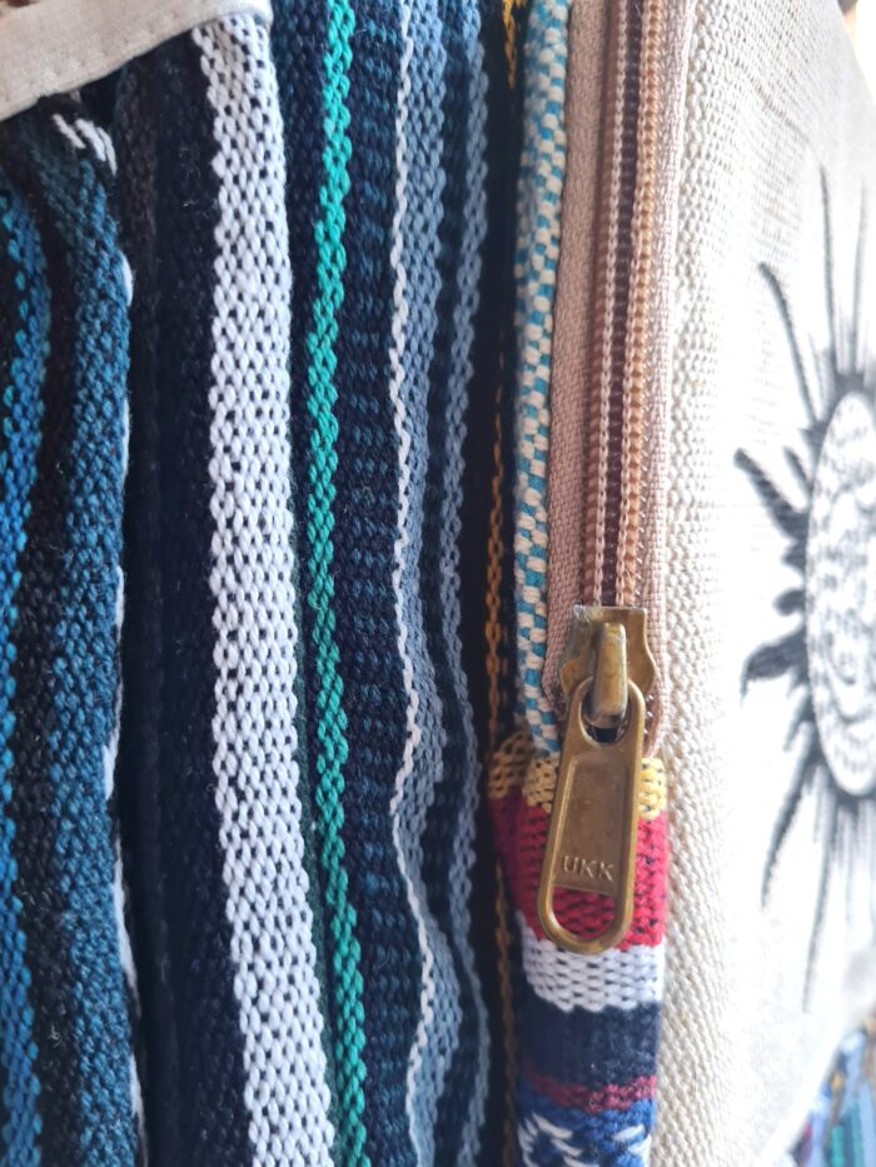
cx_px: 438
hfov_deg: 53.1
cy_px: 584
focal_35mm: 26
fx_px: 877
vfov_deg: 67.3
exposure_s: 1/120
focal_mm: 5.4
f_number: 1.8
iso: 200
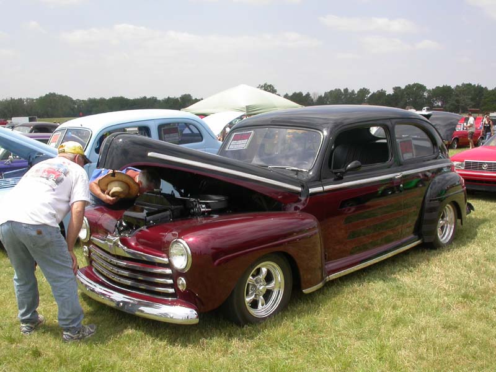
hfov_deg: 49.0
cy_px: 186
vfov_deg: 37.7
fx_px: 544
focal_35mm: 38
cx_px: 248
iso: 100
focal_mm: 7.85
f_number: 7.5
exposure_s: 1/259
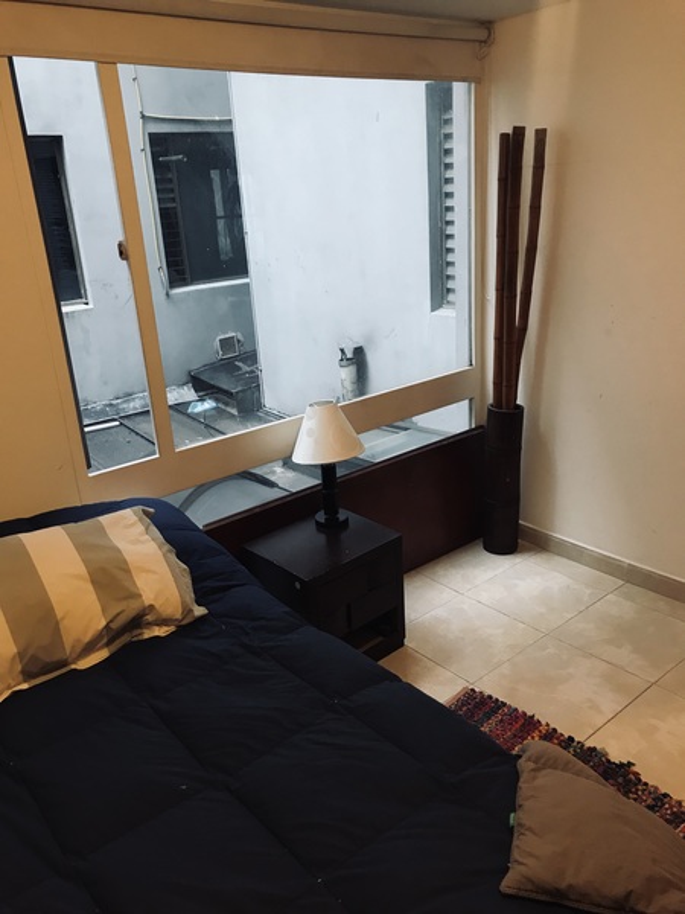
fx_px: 739
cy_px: 457
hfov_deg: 49.7
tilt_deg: -19.1
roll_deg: +3.9
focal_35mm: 28
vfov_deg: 63.4
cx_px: 342
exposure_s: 1/24
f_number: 1.8
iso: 40
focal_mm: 3.99
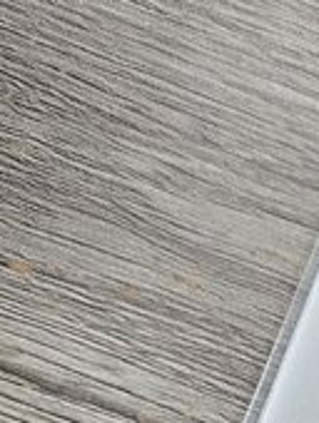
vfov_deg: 24.8
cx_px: 478
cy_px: 486
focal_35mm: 72
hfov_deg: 18.2
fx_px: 882
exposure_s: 1/120
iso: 640
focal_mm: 6.3
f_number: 1.7
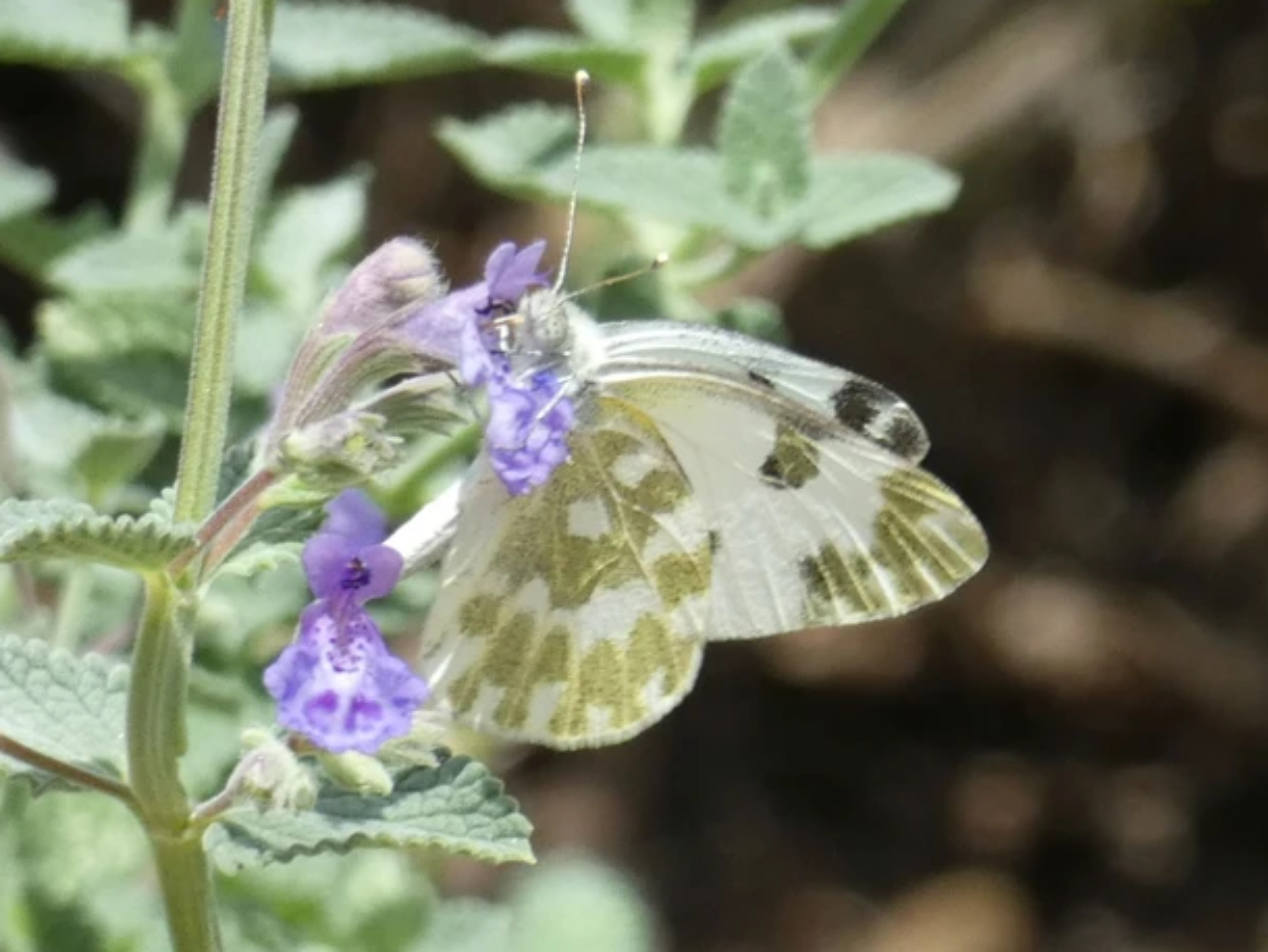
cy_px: 455
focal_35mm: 192
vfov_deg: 7.7
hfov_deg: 10.3
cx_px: 624
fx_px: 7036
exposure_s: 1/250
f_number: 5.5
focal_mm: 32.7
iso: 200
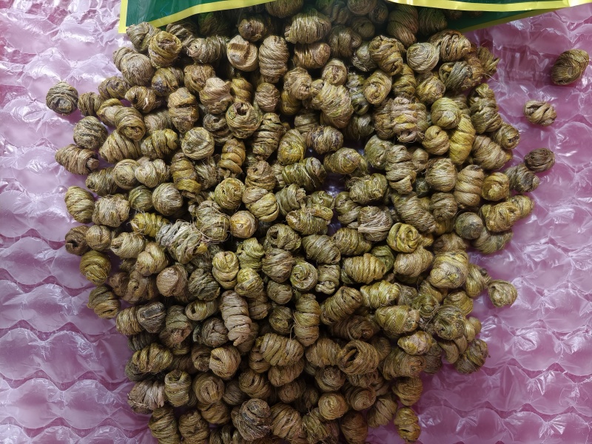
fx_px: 393
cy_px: 222
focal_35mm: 23
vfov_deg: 58.9
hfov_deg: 73.9
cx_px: 296
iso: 593
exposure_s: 1/50
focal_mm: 8.67
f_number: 1.75
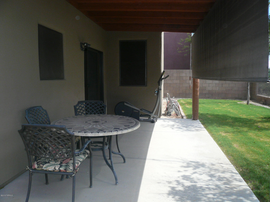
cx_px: 135
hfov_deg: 63.4
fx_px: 218
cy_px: 101
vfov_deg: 49.7
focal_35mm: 28
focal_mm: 4.6
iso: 100
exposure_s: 1/500
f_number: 2.8
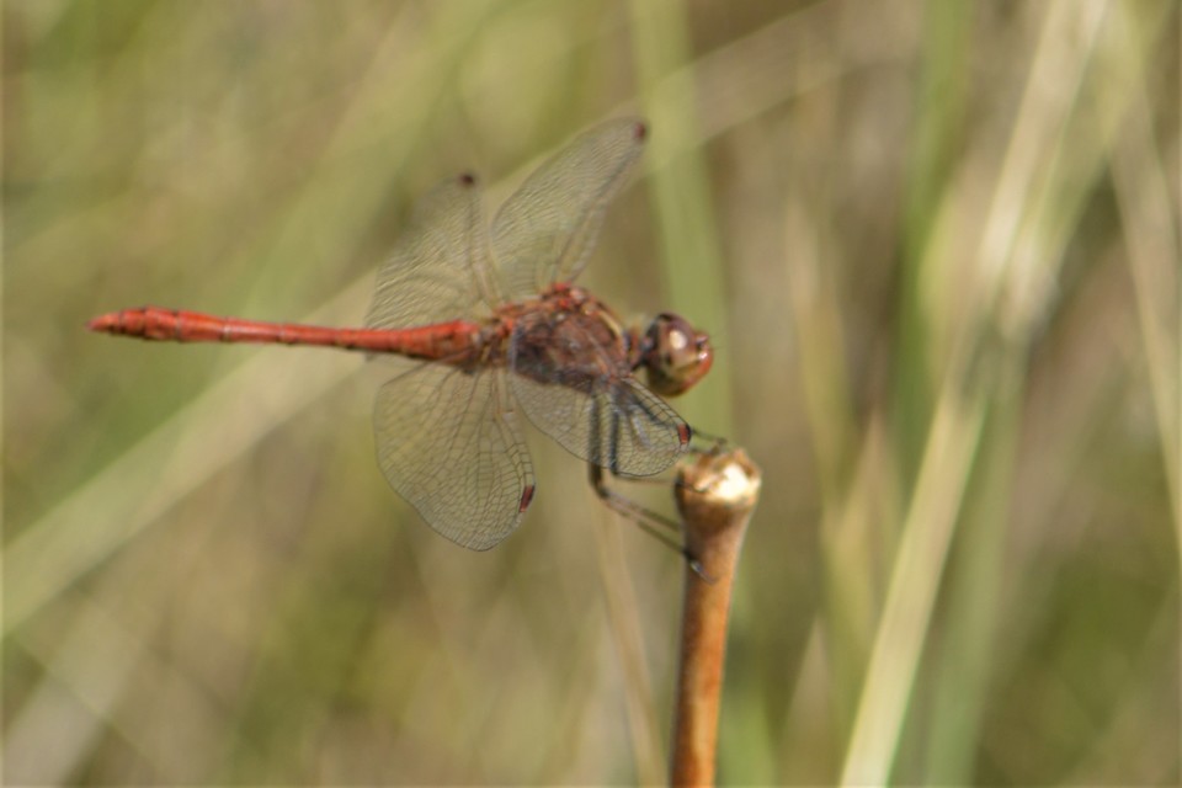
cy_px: 394
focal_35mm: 450
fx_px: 14774
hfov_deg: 4.6
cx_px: 591
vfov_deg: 3.1
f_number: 8
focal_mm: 300
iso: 100
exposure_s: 1/200
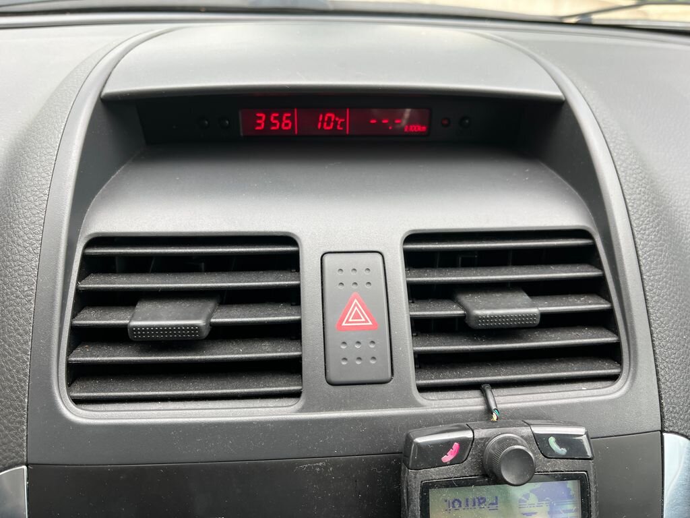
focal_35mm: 26
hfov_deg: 67.3
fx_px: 518
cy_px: 259
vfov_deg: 53.1
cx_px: 345
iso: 50
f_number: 1.6
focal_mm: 5.1
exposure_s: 1/122
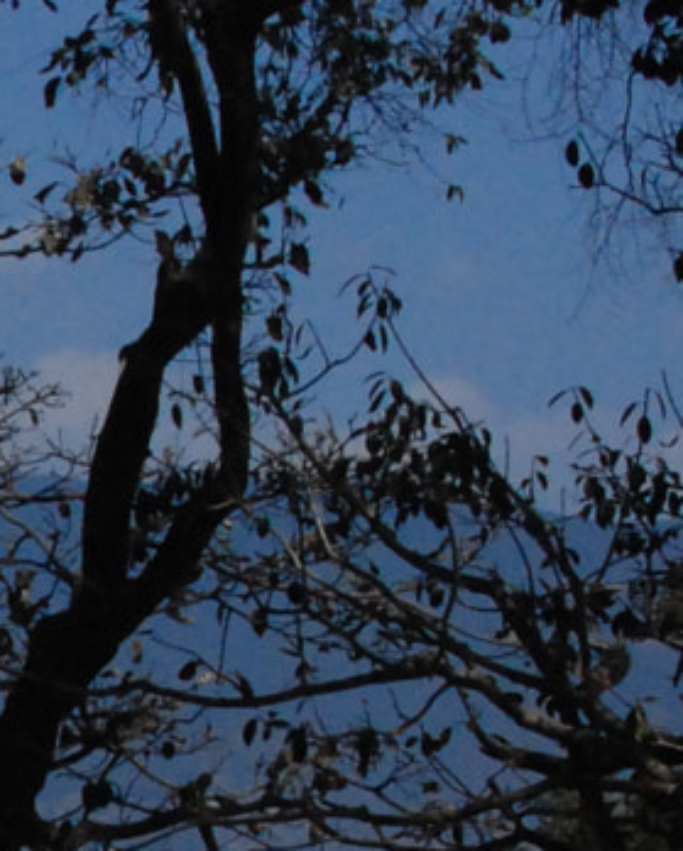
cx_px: -859
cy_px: 896
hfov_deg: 6.4
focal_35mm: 232
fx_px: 5854
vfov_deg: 8.3
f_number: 18
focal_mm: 28
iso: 1000
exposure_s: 1/1250
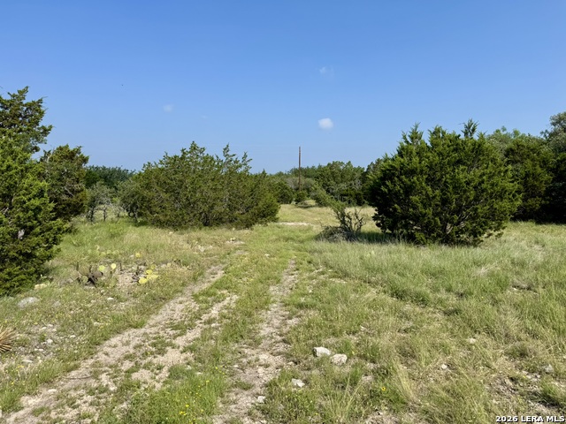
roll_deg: -0.7
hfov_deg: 71.6
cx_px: 283
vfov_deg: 56.8
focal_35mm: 24
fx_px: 392
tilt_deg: -5.2
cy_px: 212
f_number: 1.78
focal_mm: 6.76
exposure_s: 1/4608
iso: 80
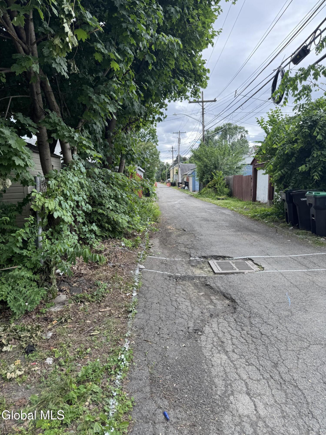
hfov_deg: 56.8
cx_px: 163
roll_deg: -1.0
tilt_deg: -4.9
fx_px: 301
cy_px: 218
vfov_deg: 71.6
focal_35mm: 24
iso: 80
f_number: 1.78
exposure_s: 1/588
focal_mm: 6.76
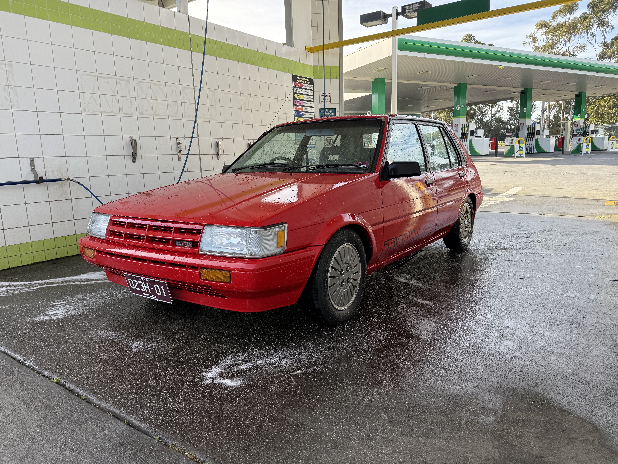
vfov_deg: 56.8
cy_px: 232
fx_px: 428
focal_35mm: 24
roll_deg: +2.2
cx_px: 309
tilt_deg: -9.8
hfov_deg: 71.6
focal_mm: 6.76
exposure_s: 1/689
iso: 80
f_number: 1.78
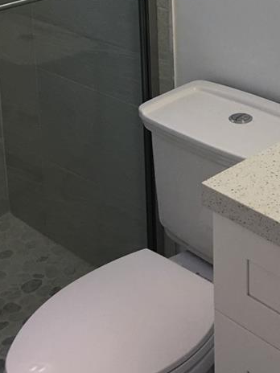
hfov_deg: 19.3
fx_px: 809
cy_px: -44
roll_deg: +0.6
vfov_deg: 24.2
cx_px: 256
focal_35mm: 75
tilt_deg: -12.0
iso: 40
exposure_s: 1/30
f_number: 2.2
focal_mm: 4.15
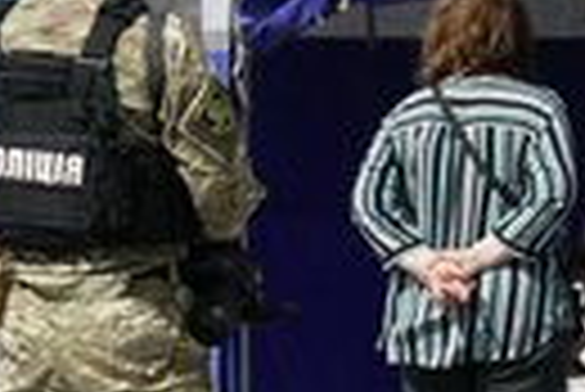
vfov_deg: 6.4
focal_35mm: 215
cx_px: 770
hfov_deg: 9.4
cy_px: 291
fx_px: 3498
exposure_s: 1/8000
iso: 8000
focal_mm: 70
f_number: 14
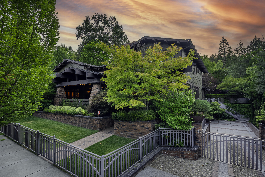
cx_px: 132
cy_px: 88
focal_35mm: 17
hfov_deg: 93.3
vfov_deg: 70.4
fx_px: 125
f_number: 7.1
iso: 250
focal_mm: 17
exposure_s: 1/250
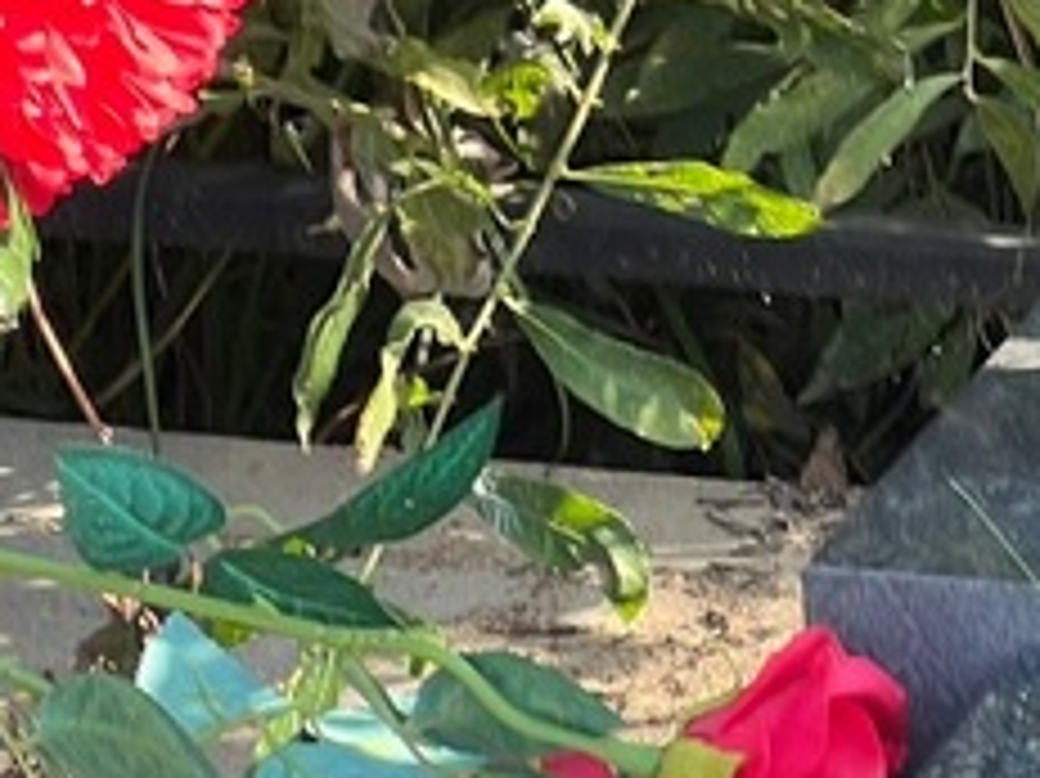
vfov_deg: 5.5
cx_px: 1774
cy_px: -450
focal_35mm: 267
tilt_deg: -17.7
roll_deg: +2.9
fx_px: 8018
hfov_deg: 7.2
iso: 40
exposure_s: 1/99
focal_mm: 9
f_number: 2.8
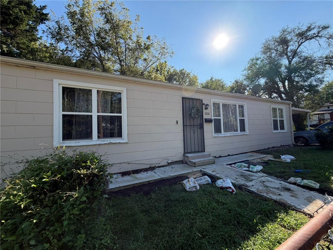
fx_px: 135
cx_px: 166
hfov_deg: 102.1
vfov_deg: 85.7
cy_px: 125
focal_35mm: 14
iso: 40
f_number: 2.2
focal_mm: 2.22
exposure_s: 1/664
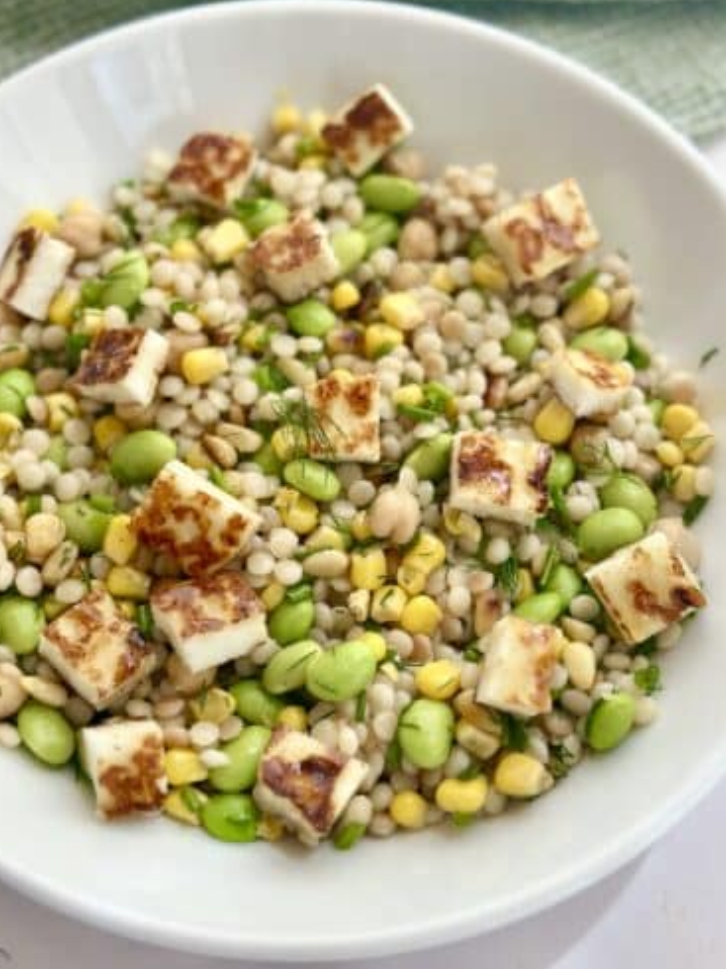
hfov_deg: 29.7
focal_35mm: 49
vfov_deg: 38.9
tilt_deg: -65.5
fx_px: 1371
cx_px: 357
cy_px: 483
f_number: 1.78
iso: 80
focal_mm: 6.86
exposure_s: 1/858
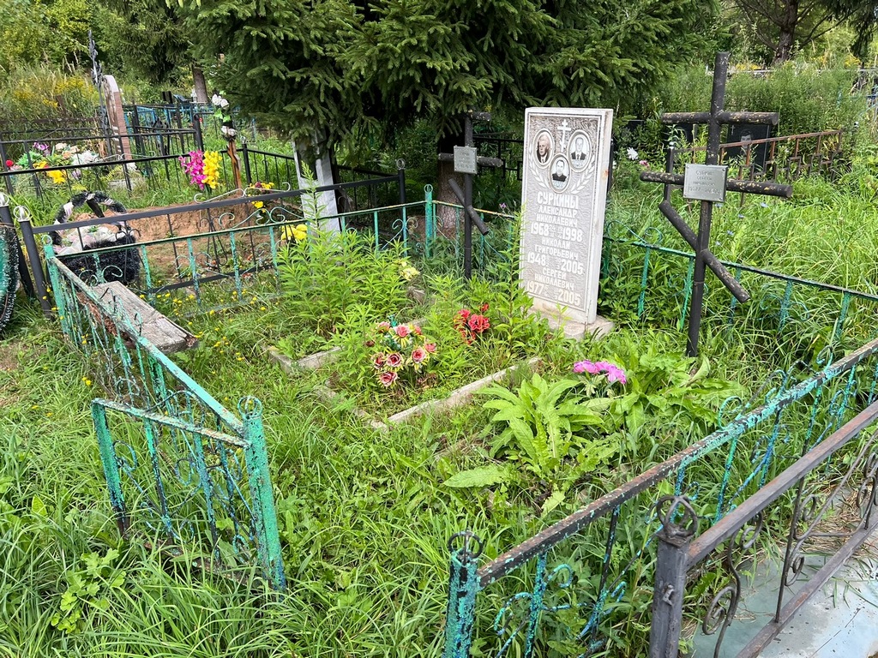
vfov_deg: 53.1
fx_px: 659
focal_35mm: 26
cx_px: 439
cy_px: 329
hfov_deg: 67.3
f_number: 1.5
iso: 50
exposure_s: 1/461
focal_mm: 5.7
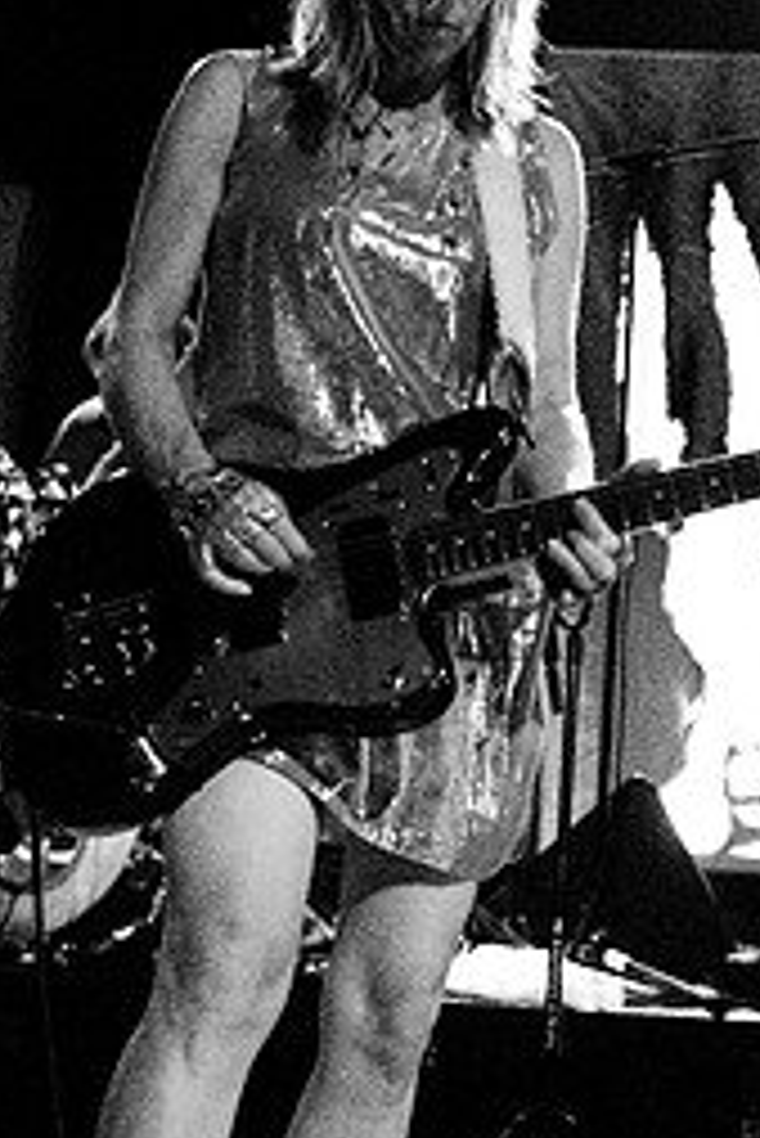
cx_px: 614
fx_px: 2530
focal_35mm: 80
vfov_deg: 25.3
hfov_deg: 16.9
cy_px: 666
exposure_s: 1/250
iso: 1000
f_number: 2.2
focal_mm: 30
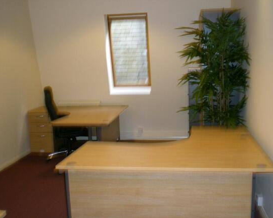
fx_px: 323
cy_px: 108
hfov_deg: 45.8
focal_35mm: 40
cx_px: 146
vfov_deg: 37.3
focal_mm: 6.3
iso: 134
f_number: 3.1
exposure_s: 1/30
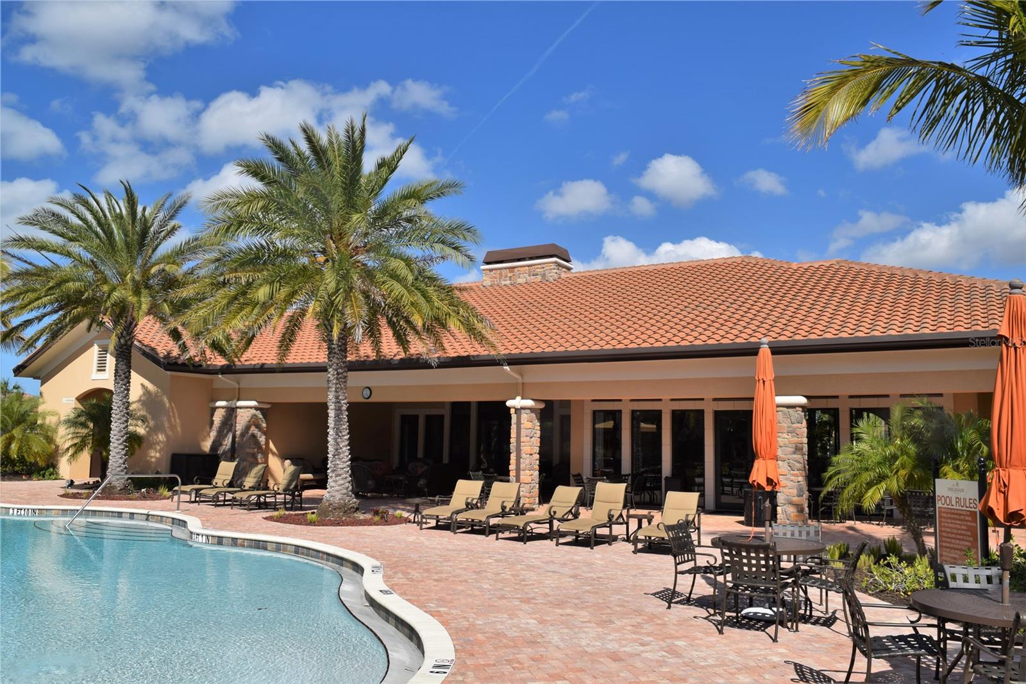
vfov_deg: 47.9
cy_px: 342
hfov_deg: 67.4
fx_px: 769
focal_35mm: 27
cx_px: 513
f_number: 11
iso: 100
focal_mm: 18
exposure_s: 1/200
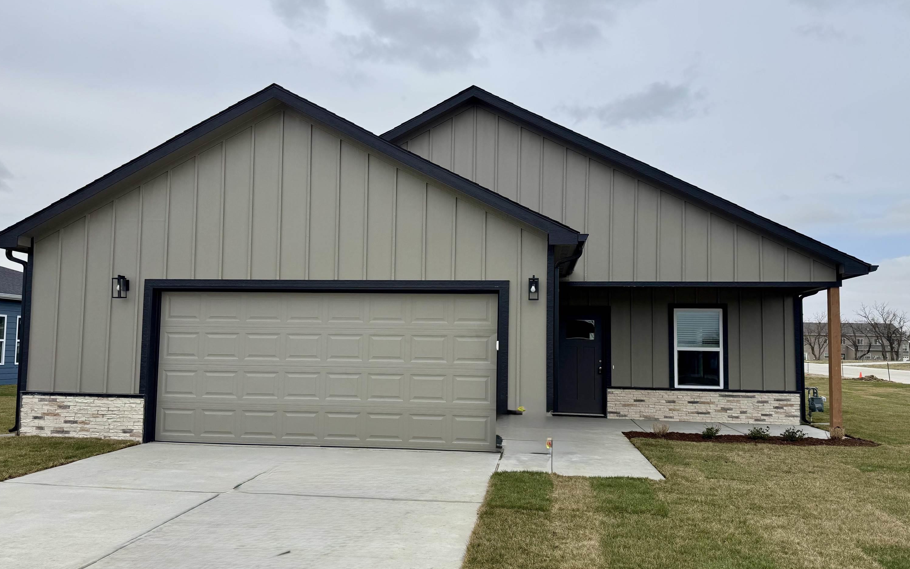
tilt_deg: +2.4
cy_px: 306
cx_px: 451
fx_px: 645
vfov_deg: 47.6
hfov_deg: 70.4
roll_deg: -0.4
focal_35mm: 26
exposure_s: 1/5348
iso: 80
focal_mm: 6.76
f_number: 1.78
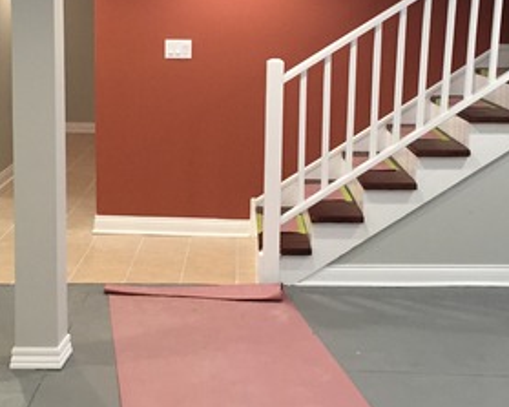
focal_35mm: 65
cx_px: 221
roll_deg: -1.3
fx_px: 979
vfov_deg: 23.2
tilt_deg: -5.1
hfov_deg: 29.1
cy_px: 91
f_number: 2.2
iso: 160
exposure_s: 1/30
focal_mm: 4.15
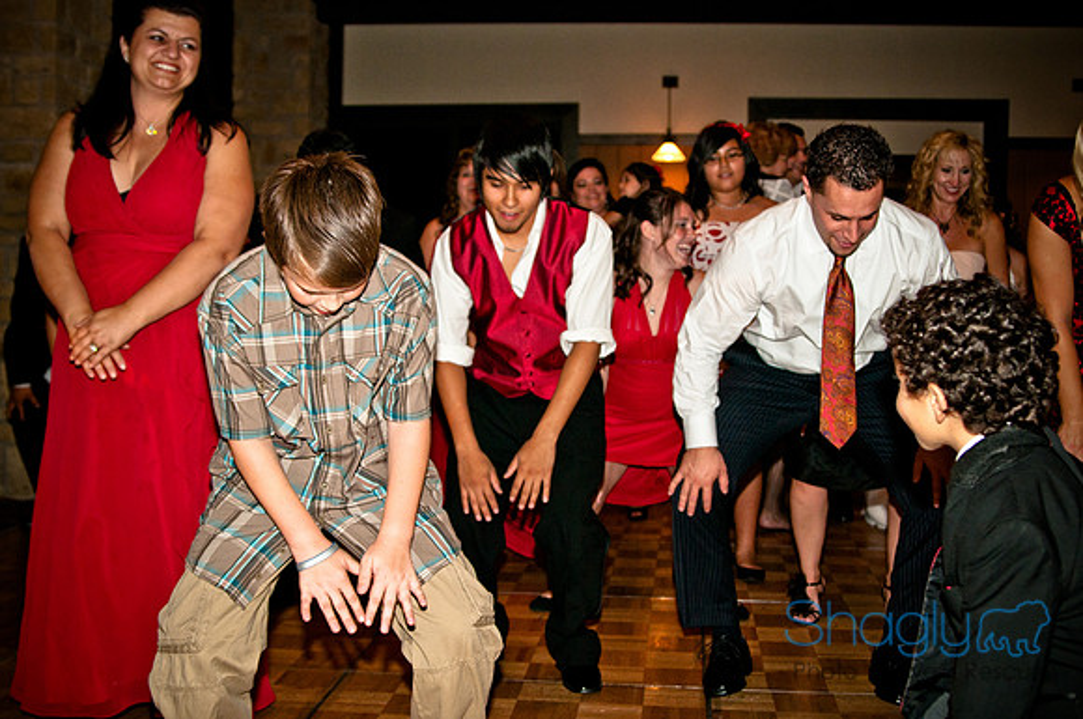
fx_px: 1262
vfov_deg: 31.8
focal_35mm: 42
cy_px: 360
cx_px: 542
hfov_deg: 46.5
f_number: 3.2
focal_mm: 28
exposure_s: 1/200
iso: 400
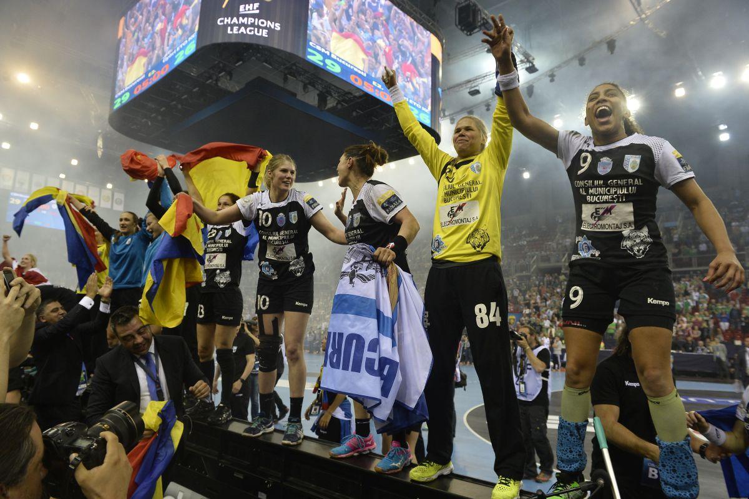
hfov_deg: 73.8
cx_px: 374
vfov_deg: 53.1
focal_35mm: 24
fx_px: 499
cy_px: 250
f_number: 4.5
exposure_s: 1/400
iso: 2000
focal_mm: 24
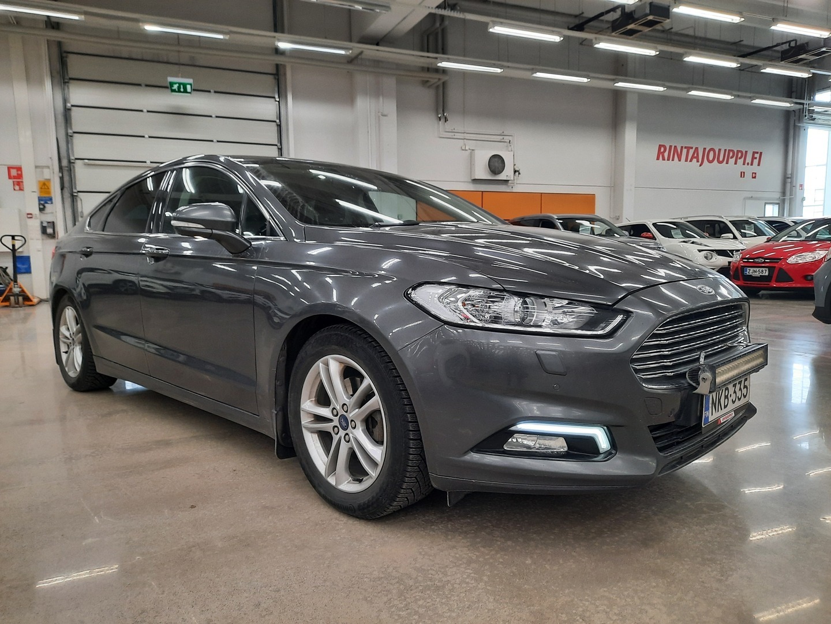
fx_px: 600
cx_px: 416
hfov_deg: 69.4
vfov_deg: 54.9
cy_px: 312
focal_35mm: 25
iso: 160
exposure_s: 1/50
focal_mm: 4.6
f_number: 2
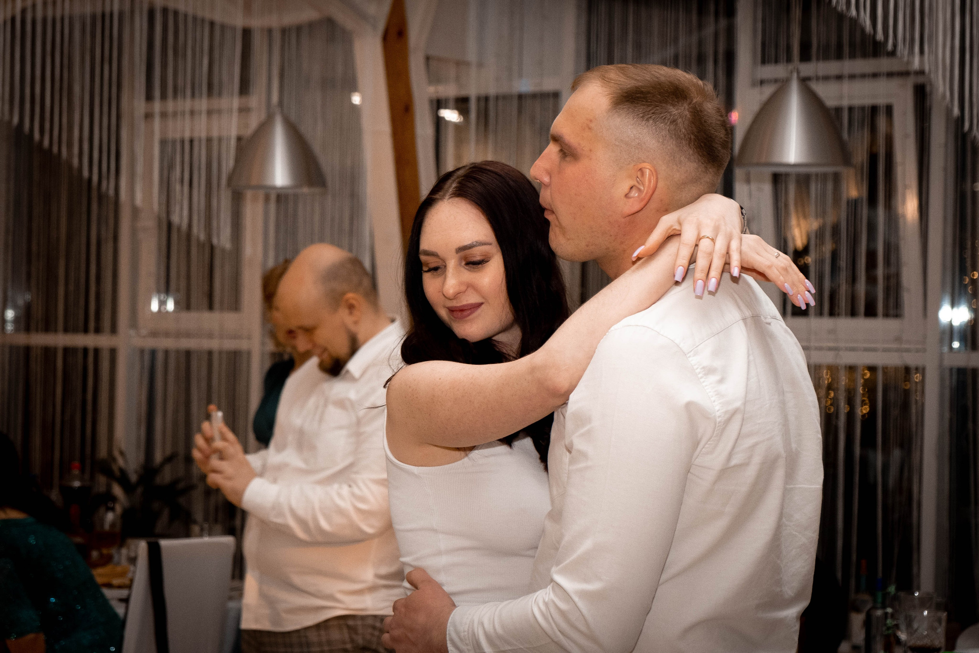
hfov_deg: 24.8
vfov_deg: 16.7
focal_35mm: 82
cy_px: 288
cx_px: 490
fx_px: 2222
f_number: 4.5
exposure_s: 1/160
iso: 2000
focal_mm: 48.4
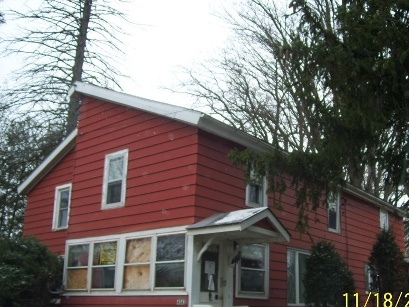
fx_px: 496
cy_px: 166
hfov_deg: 44.7
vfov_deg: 34.3
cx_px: 230
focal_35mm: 42
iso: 80
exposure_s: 1/200
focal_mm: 6
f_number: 2.7
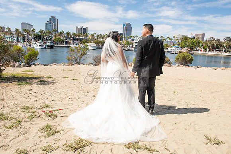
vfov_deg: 53.2
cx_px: 116
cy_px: 77
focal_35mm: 24
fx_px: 154
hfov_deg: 73.7
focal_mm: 24
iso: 200
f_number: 11
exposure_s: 1/200
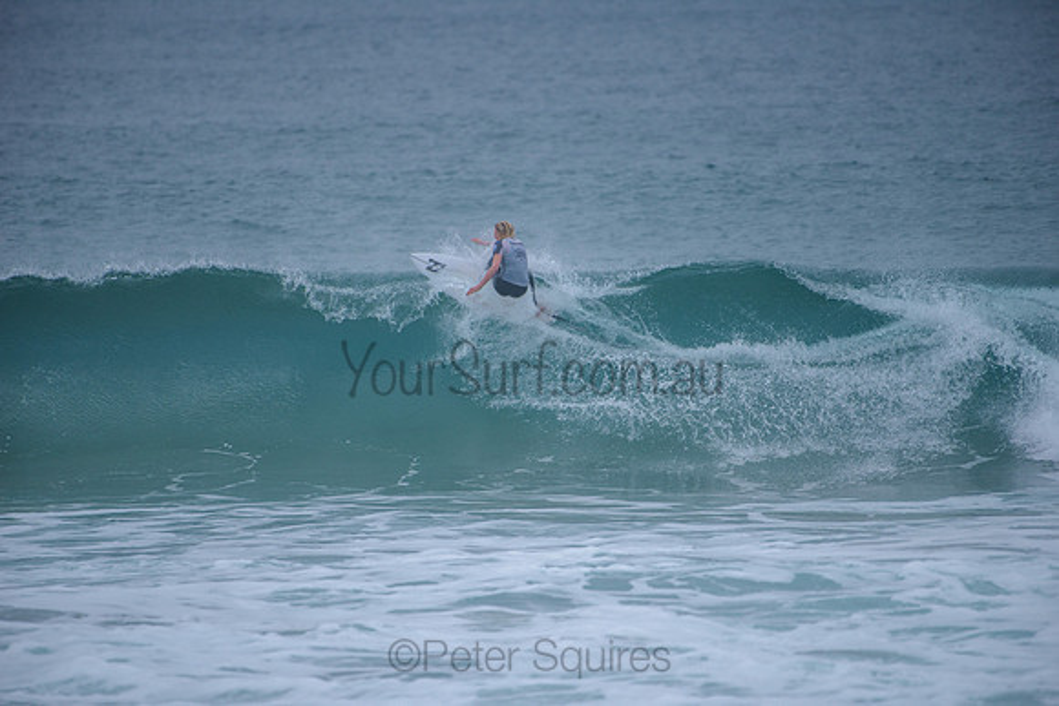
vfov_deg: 2.8
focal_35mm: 500
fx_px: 14711
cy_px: 353
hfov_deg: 4.1
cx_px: 530
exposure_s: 1/2000
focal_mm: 500
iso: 280
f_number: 5.6
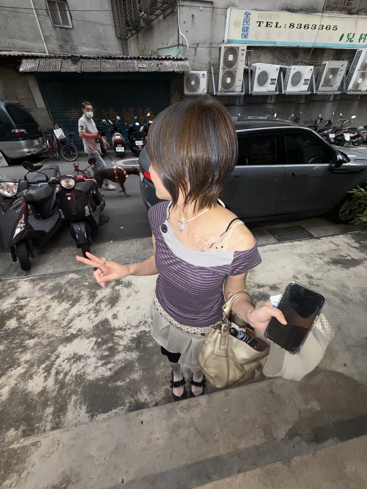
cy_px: 244
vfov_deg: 102.1
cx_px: 184
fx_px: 198
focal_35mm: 14
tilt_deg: -36.0
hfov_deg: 85.7
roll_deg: -0.9
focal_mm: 2.22
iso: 64
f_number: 2.2
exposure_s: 1/60
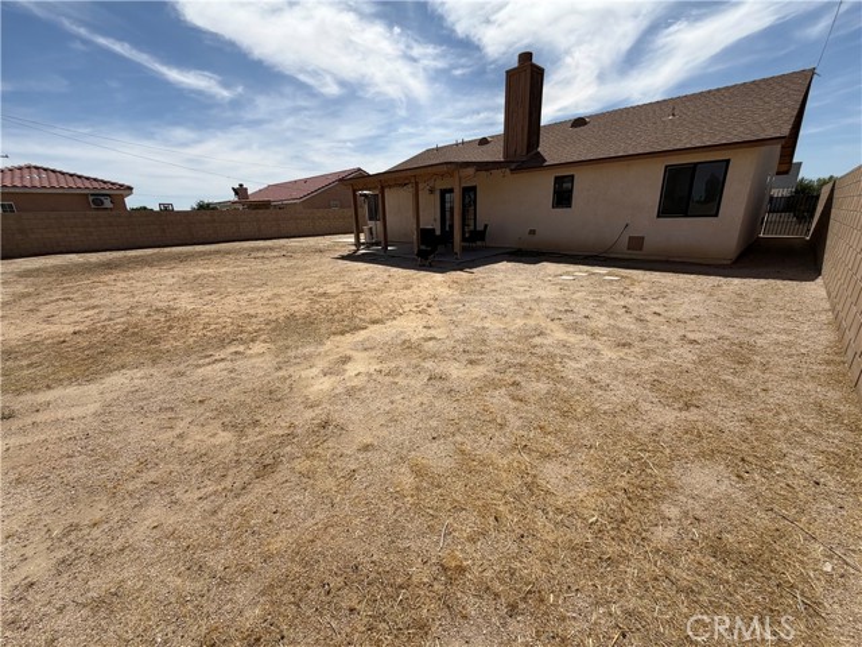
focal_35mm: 14
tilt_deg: -17.2
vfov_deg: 85.7
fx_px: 349
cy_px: 324
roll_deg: +1.5
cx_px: 431
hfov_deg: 102.1
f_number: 2.2
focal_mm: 2.22
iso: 20
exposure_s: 1/1572
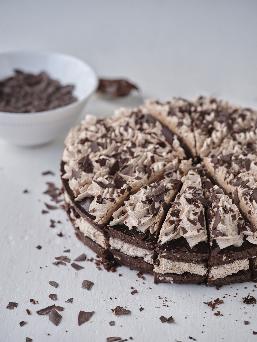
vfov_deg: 20.7
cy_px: 171
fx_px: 940
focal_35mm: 95
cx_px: 128
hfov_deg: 15.6
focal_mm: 120
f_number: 5.6
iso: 160
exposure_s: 1/40
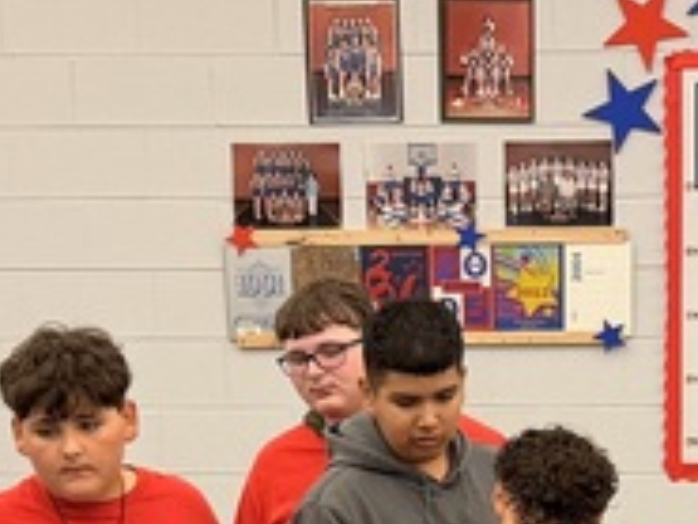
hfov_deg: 14.7
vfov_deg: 10.7
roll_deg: +1.4
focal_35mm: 133
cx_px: 596
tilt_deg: -11.0
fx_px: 2684
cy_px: 814
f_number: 1.78
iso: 160
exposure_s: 1/60
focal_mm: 6.76
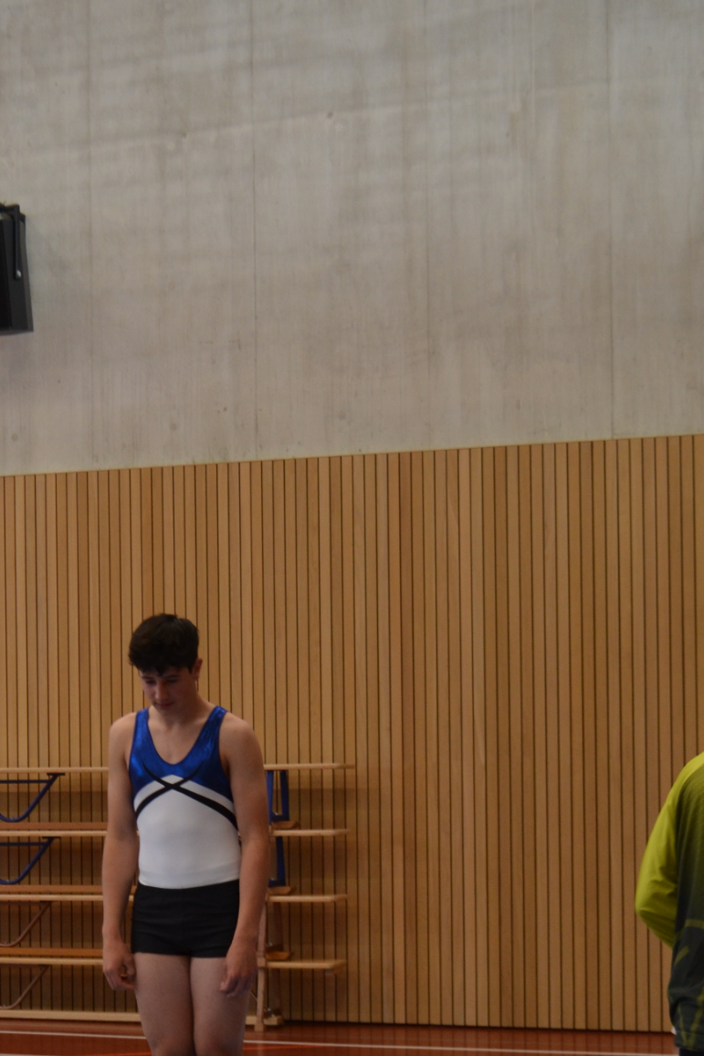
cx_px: 139
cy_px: 763
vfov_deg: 23.7
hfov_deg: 16.0
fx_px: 2494
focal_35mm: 85
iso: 400
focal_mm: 32
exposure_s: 1/40
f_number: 4.8
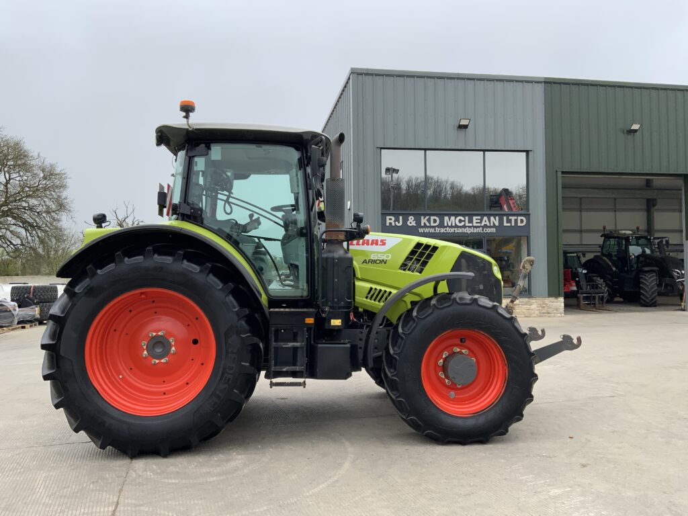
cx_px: 344
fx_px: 576
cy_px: 258
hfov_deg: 61.7
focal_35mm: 29
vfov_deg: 48.2
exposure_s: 1/599
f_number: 1.8
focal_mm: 3
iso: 16
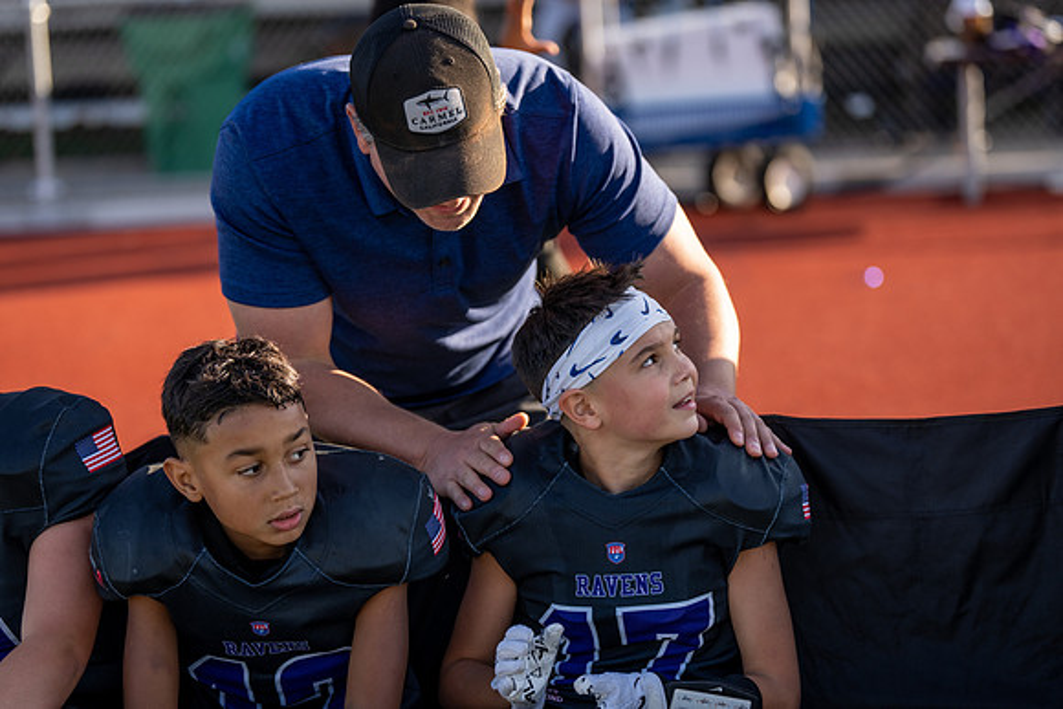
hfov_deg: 19.8
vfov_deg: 13.3
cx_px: 532
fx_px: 3042
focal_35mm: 103
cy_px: 354
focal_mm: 103
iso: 100
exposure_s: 1/640
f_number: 2.8
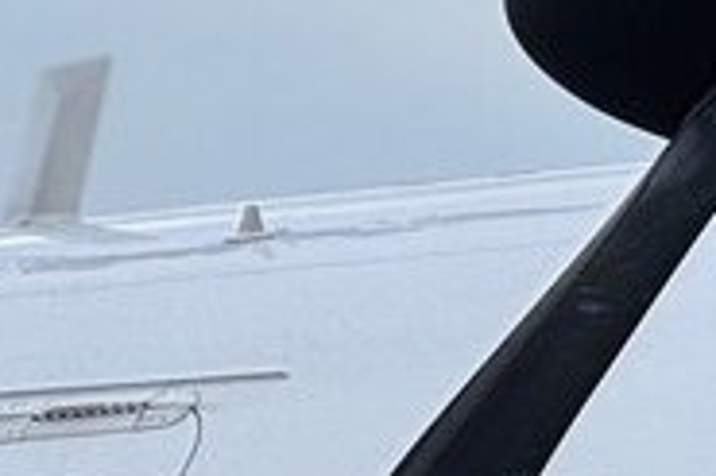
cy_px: 639
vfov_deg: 2.3
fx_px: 12042
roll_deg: +0.3
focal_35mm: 606
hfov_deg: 3.4
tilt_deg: +2.8
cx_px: 701
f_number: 2.8
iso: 25
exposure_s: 1/541
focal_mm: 9
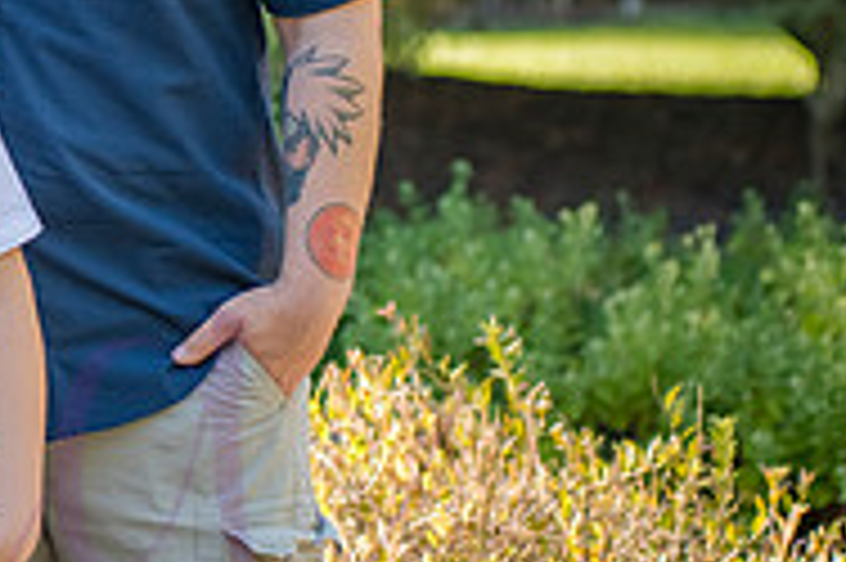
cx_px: -369
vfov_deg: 5.1
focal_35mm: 269
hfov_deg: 7.5
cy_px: 67
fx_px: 6316
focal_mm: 80
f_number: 4
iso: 400
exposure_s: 1/400
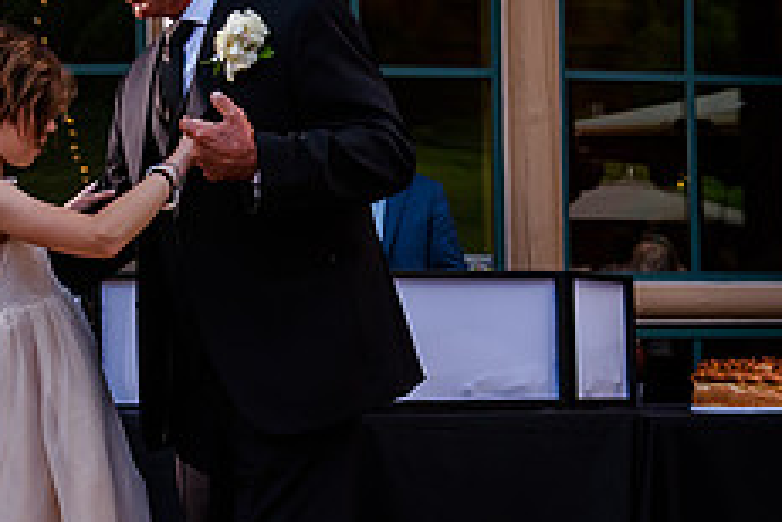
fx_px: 2802
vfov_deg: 10.6
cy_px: 199
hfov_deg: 15.9
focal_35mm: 129
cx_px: 270
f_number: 3.5
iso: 800
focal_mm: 38
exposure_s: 1/250
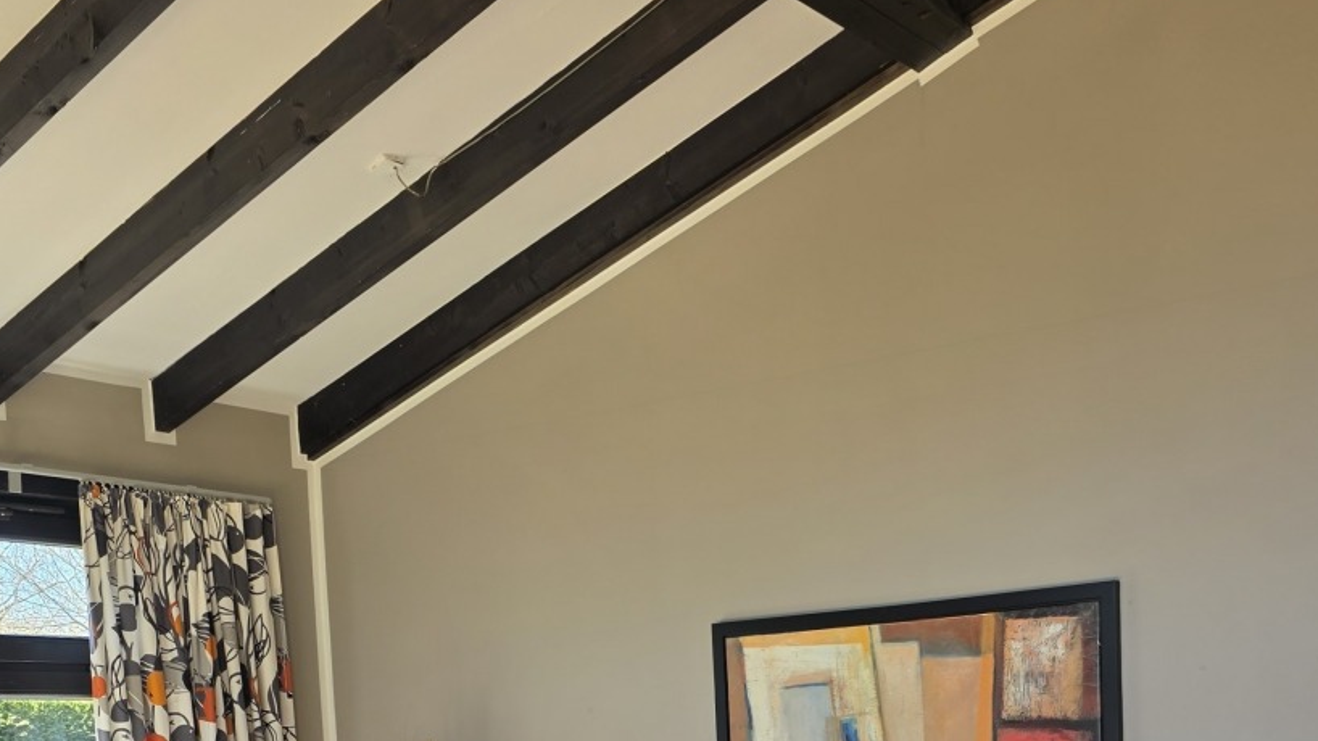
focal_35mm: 49
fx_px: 1712
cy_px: 871
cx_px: 748
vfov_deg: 22.6
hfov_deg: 42.0
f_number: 1.7
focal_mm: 6.3
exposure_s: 1/180
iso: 40
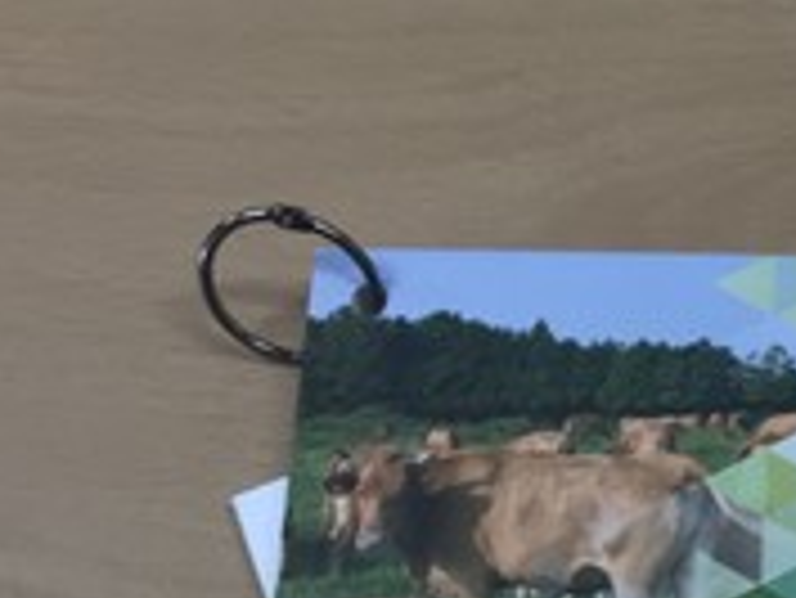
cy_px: 746
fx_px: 2186
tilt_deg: -72.8
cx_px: 1232
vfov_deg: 15.0
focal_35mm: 95
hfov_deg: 18.1
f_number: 1.8
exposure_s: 1/60
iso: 20
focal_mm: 3.99
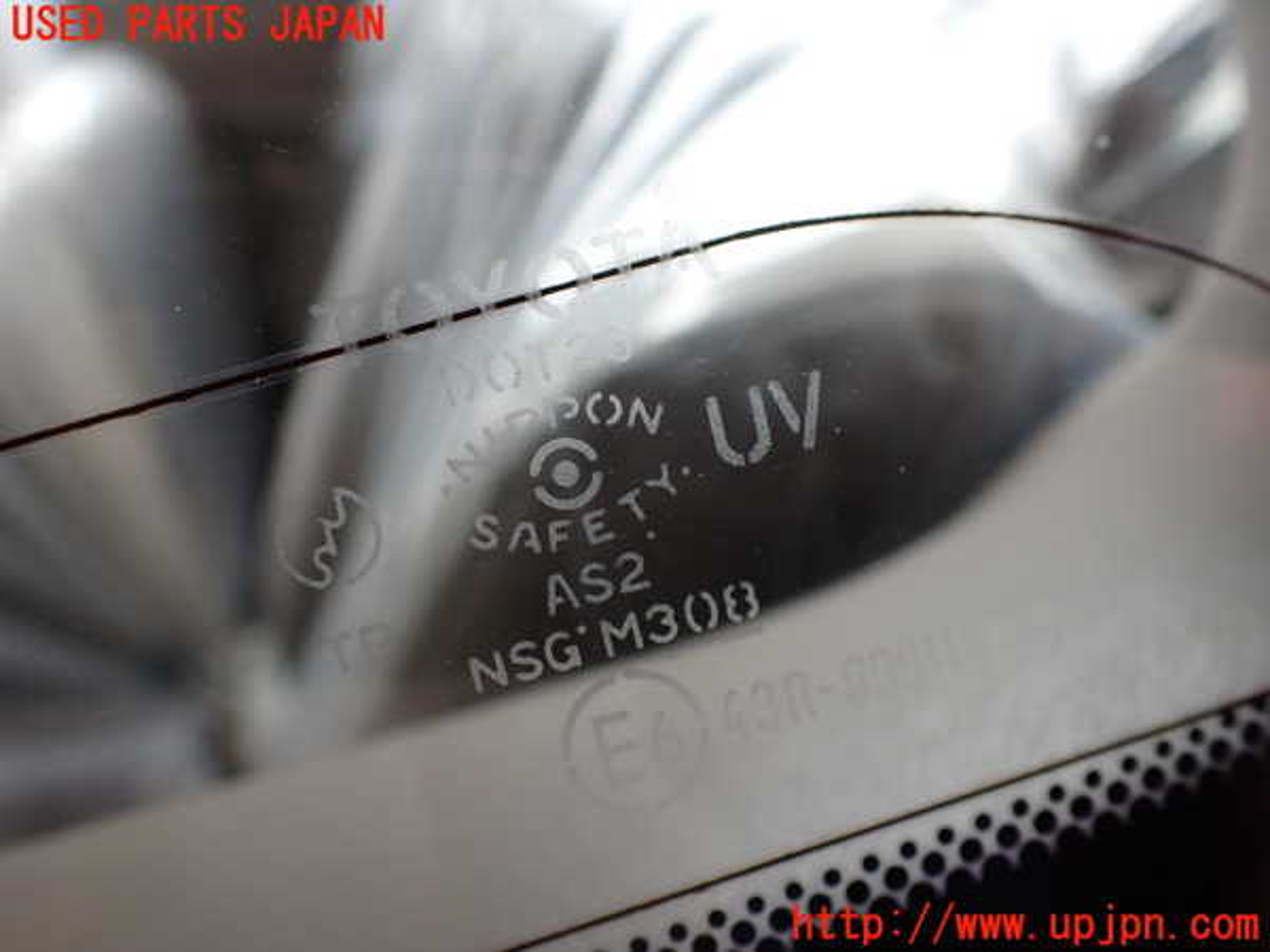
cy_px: 476
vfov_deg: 46.8
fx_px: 1101
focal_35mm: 30
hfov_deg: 60.0
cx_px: 635
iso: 100
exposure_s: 1/160
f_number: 2.3
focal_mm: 5.4
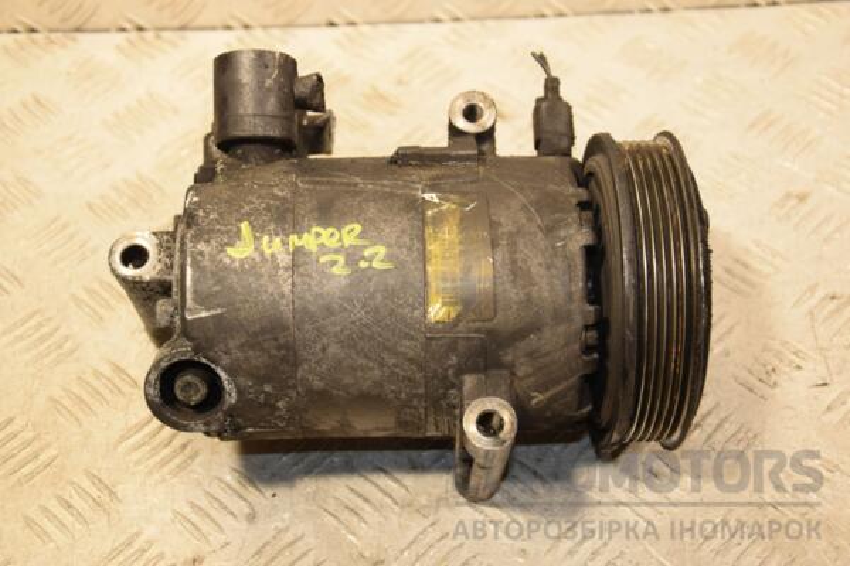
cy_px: 283
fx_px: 1346
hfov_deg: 35.1
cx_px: 425
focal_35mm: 57
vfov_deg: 23.8
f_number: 5
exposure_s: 1/125
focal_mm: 38
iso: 800
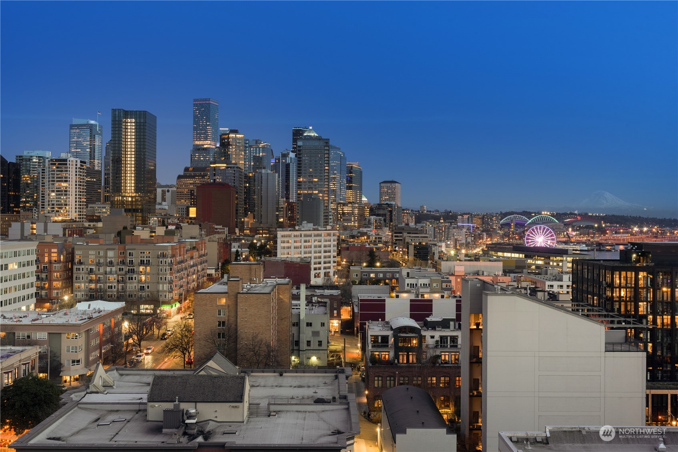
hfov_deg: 50.7
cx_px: 339
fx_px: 716
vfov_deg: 35.1
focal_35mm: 38
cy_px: 226
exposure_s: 3
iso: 200
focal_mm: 38
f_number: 8
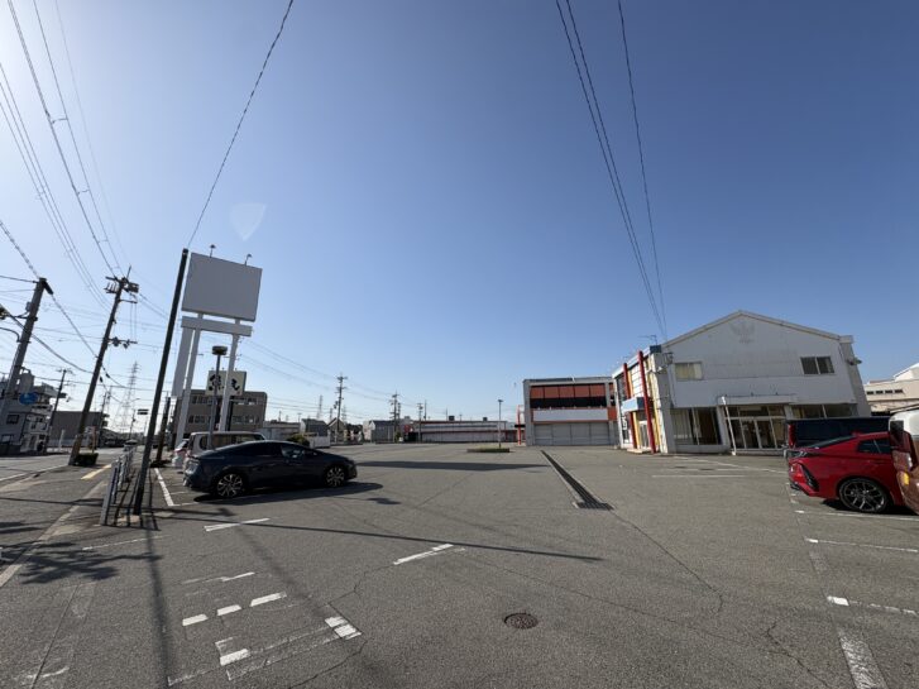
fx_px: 372
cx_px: 460
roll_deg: +0.6
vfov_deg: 85.7
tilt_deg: +13.6
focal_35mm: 14
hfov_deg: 102.1
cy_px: 344
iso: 50
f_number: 2.2
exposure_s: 1/3390
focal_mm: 2.22
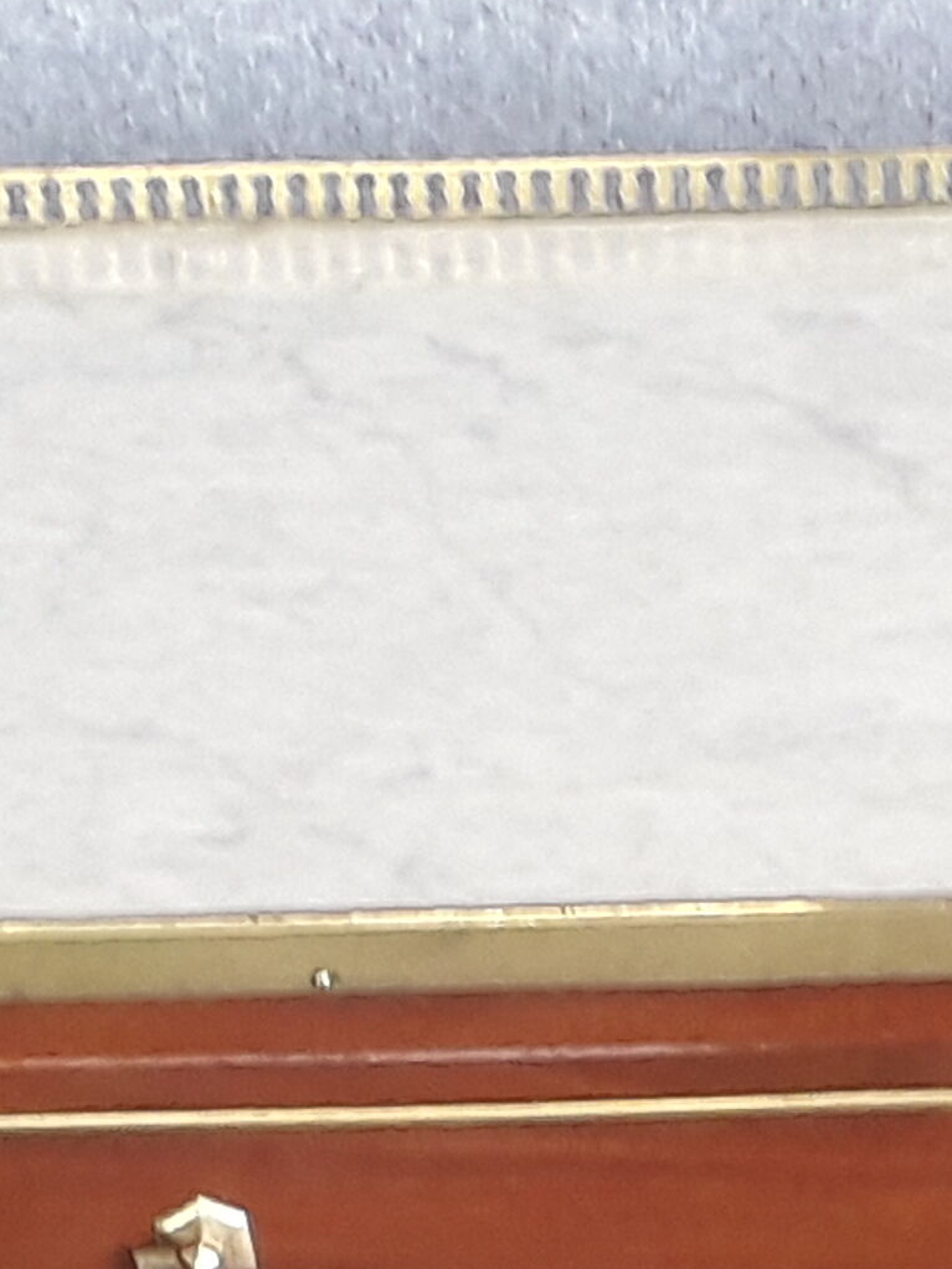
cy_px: 1765
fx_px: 3998
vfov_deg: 16.8
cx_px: 994
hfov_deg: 13.4
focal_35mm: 109
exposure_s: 1/50
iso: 100
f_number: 1.9
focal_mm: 3.6
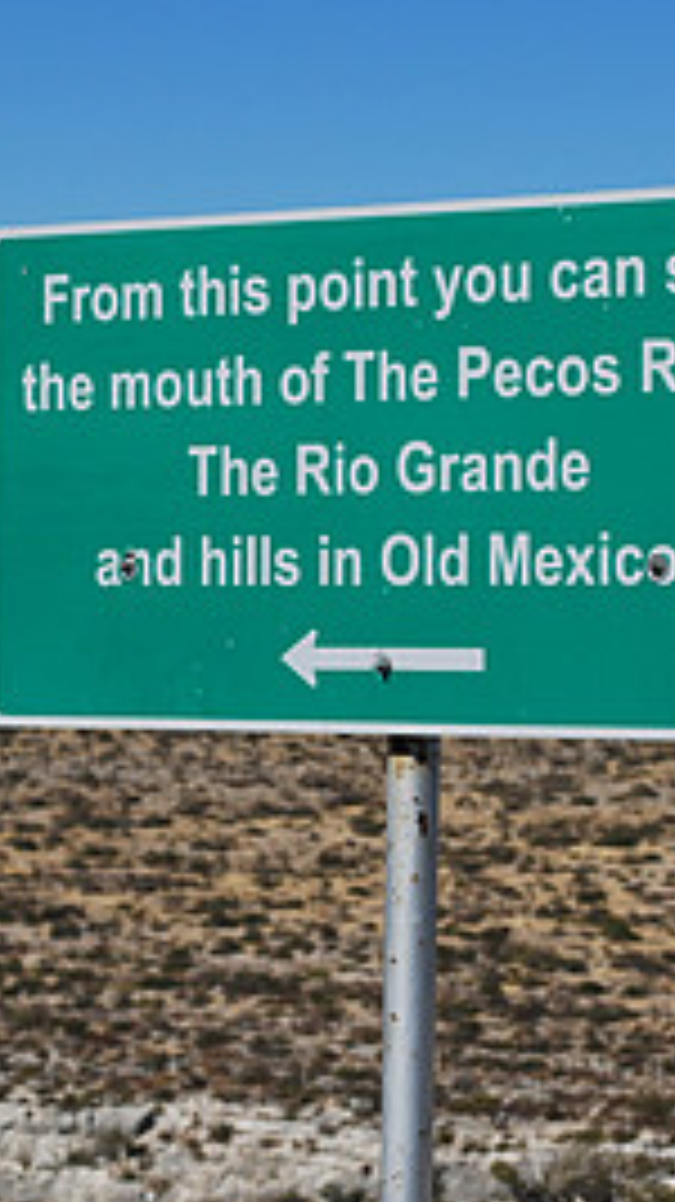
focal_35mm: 157
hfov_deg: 7.7
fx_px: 5000
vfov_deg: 13.7
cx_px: 356
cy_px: 518
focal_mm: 46
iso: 100
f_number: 7.1
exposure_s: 1/200
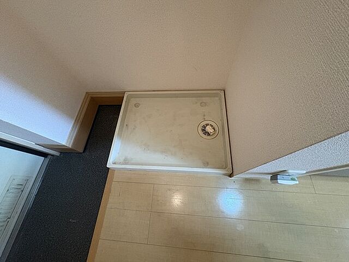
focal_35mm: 14
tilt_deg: -64.8
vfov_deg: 85.7
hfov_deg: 102.1
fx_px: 141
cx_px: 174
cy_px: 131
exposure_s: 1/60
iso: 500
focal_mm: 2.22
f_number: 2.2
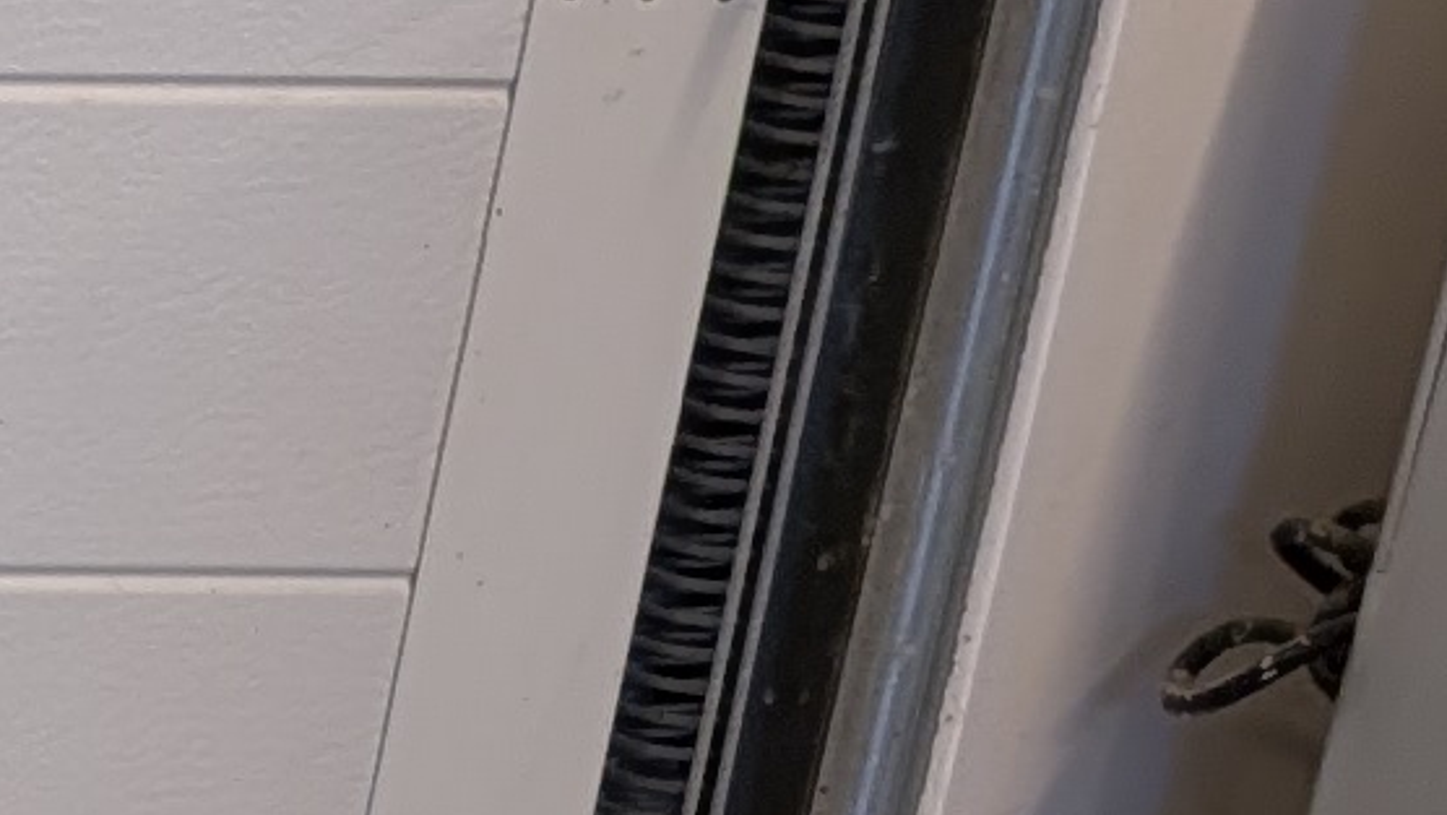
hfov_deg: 8.4
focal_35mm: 192
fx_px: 7368
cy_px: 1906
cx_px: -3586
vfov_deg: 6.1
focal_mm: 6.9
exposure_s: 1/25
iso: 82
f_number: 1.68
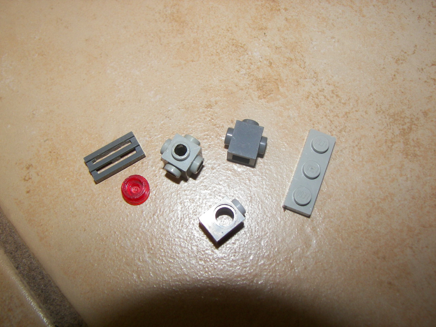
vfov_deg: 39.7
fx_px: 453
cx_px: 218
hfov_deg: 51.4
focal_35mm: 36
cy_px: 164
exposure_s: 1/30
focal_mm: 6
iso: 100
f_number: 2.8
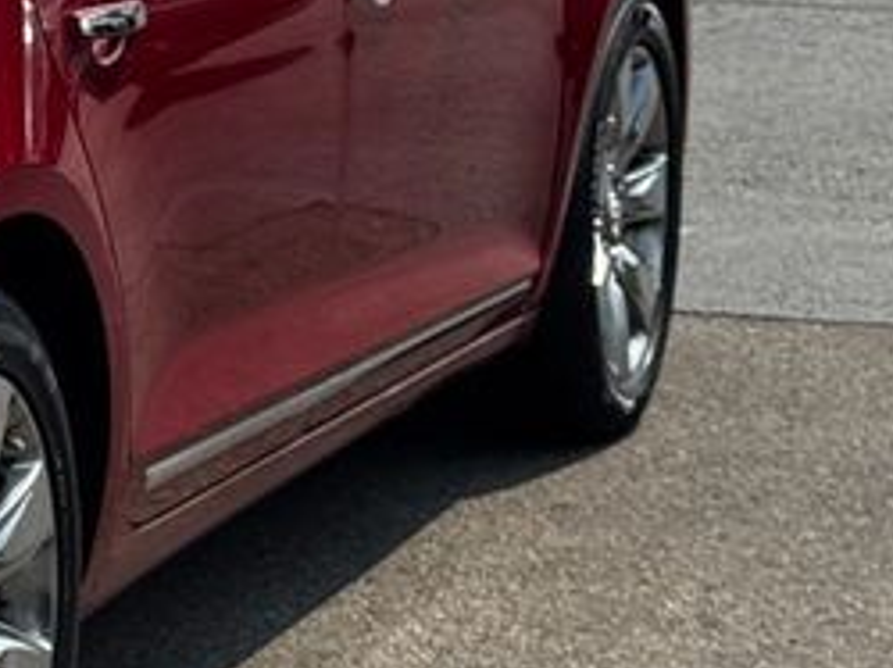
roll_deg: -0.3
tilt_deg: -7.0
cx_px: -679
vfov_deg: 7.5
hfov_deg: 9.6
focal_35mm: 197
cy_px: 21
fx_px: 5077
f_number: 1.78
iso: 64
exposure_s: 1/3817
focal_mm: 6.76
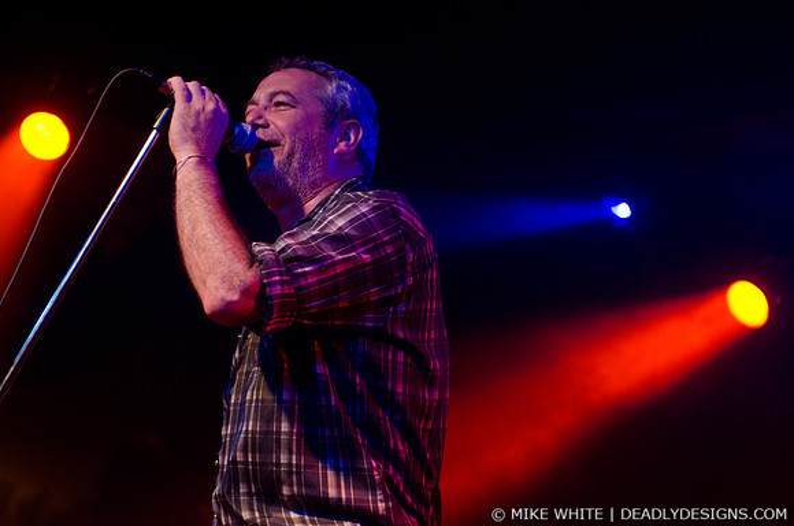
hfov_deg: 19.5
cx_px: 397
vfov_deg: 13.0
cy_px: 263
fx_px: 2311
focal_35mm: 105
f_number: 3.2
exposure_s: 1/60
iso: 2000
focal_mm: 70
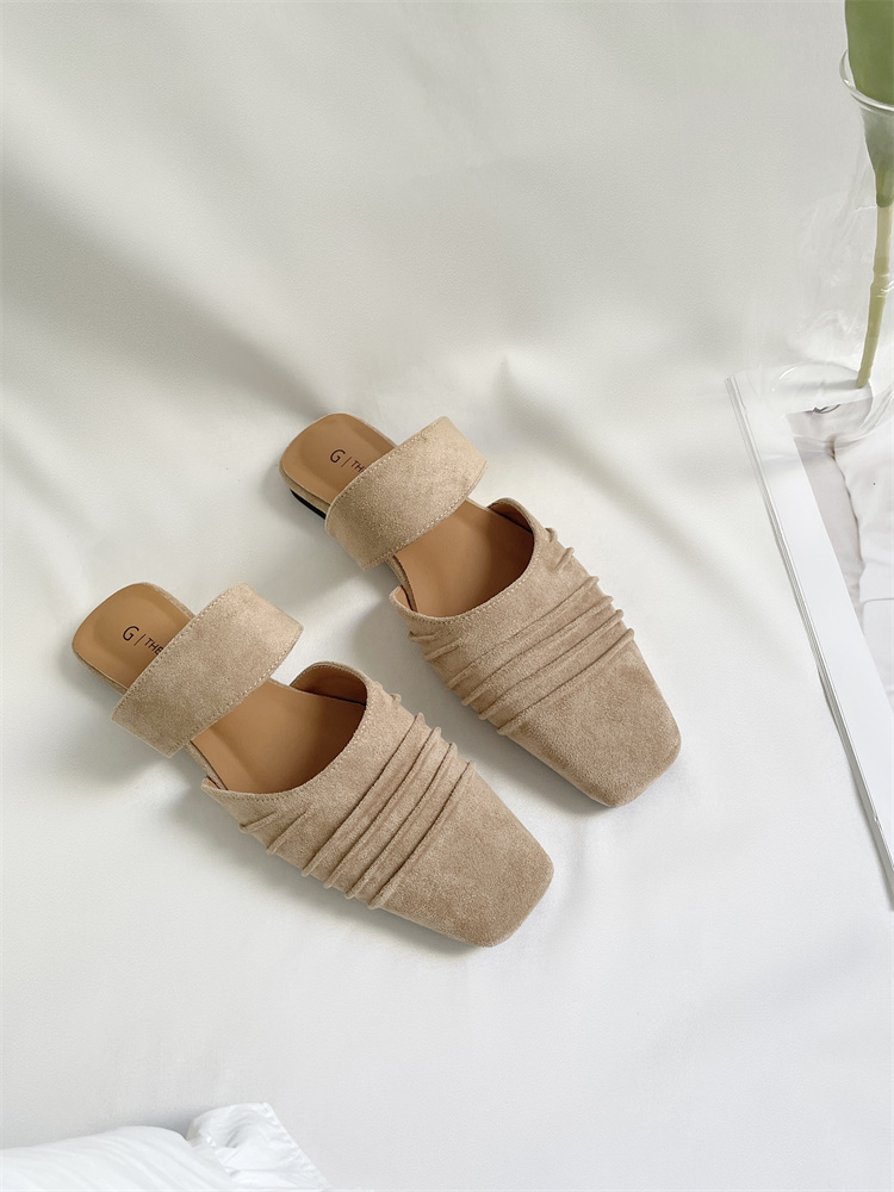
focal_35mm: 26
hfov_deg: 53.1
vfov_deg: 67.3
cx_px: 447
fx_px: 895
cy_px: 596
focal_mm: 4.2
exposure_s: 1/121
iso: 80
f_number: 1.6
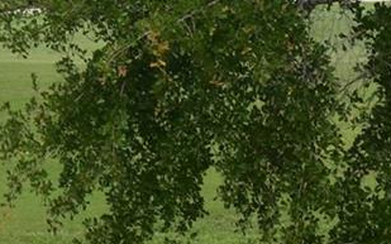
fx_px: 2447
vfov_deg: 5.6
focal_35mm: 230
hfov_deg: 8.6
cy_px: -236
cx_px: -394
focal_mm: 29
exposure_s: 1/250
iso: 400
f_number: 10
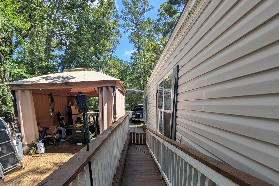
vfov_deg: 70.1
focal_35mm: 16
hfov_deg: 96.4
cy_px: 133
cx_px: 126
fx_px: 124
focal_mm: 2.02
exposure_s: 1/1245
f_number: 1.7
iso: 48
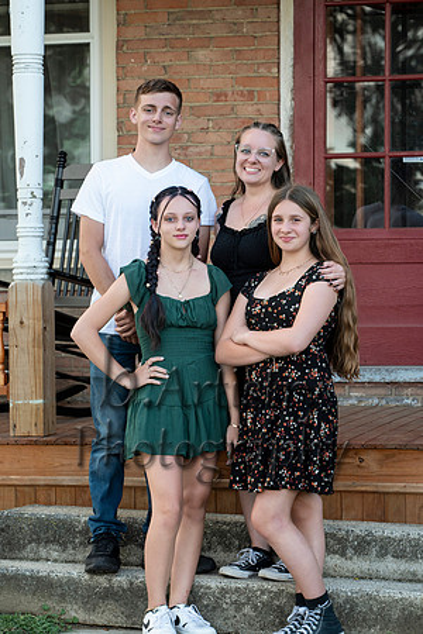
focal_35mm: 120
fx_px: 2115
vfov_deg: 17.1
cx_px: 212
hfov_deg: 11.4
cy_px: 317
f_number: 6.3
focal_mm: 120
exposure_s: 1/125
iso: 400
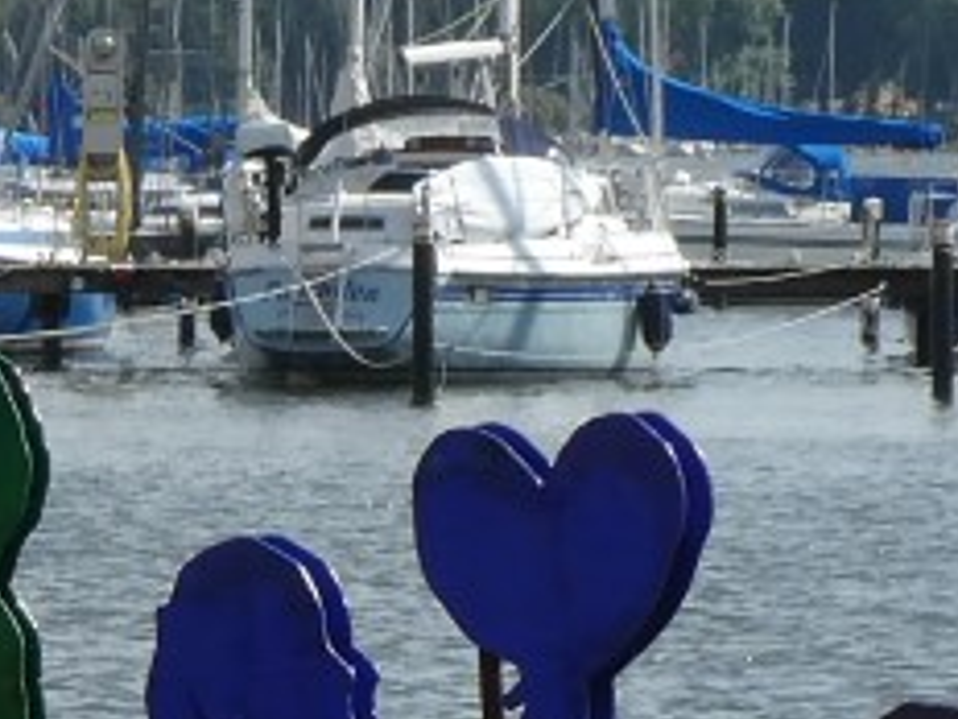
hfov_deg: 3.8
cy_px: 1062
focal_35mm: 521
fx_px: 14419
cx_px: 380
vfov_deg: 2.8
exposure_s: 1/500
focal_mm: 15
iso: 80
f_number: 4.8
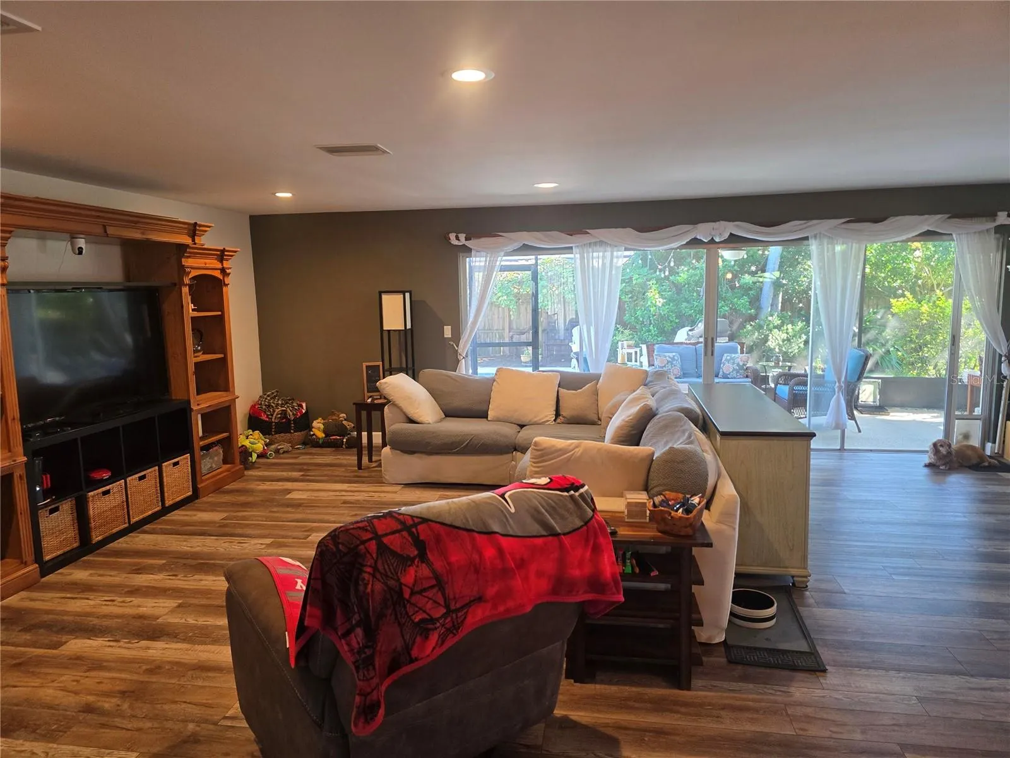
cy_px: 379
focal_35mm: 23
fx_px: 671
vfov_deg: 58.9
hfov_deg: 73.9
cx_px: 505
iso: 250
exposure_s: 1/120
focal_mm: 6.3
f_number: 1.7
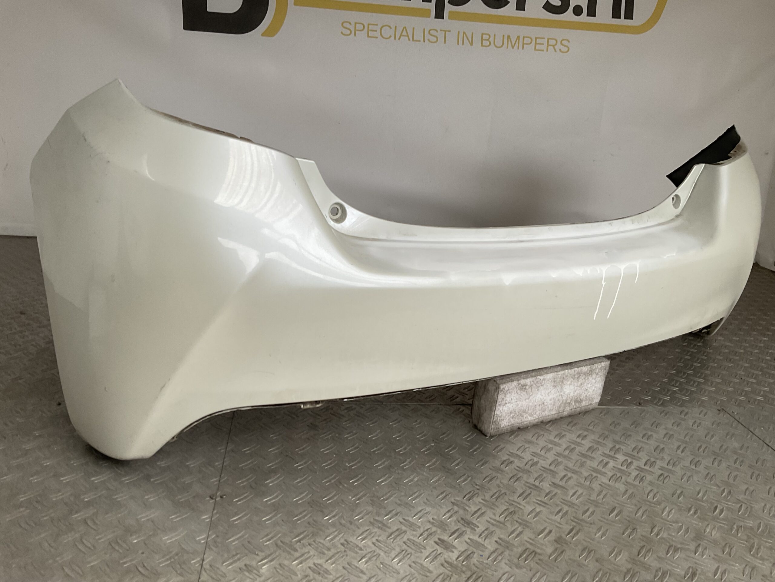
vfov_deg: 48.2
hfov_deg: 61.7
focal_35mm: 29
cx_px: 388
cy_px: 291
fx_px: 649
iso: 40
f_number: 1.8
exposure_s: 1/50
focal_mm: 3
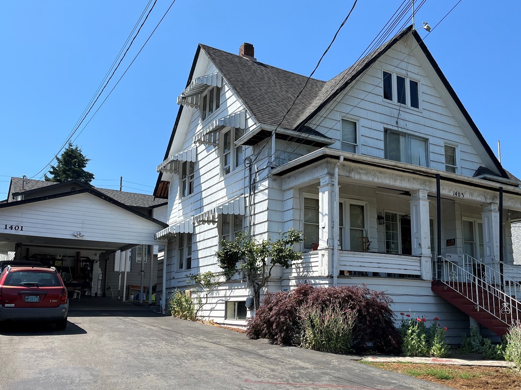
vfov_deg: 44.0
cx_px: 268
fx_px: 482
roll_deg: -0.2
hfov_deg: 56.8
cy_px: 227
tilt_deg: +9.1
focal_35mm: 32
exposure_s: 1/2632
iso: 50
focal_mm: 5.1
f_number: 1.6
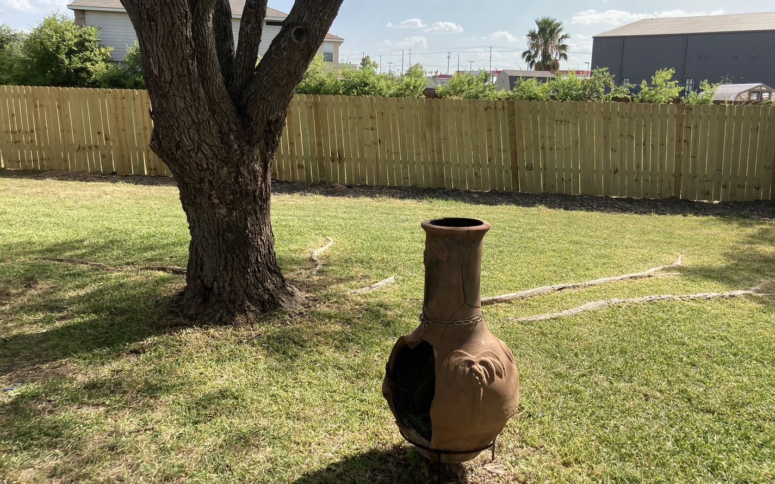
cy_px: 206
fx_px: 634
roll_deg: -1.4
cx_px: 391
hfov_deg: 62.9
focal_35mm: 30
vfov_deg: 41.7
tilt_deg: -8.2
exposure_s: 1/1066
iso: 20
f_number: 1.8
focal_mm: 3.99
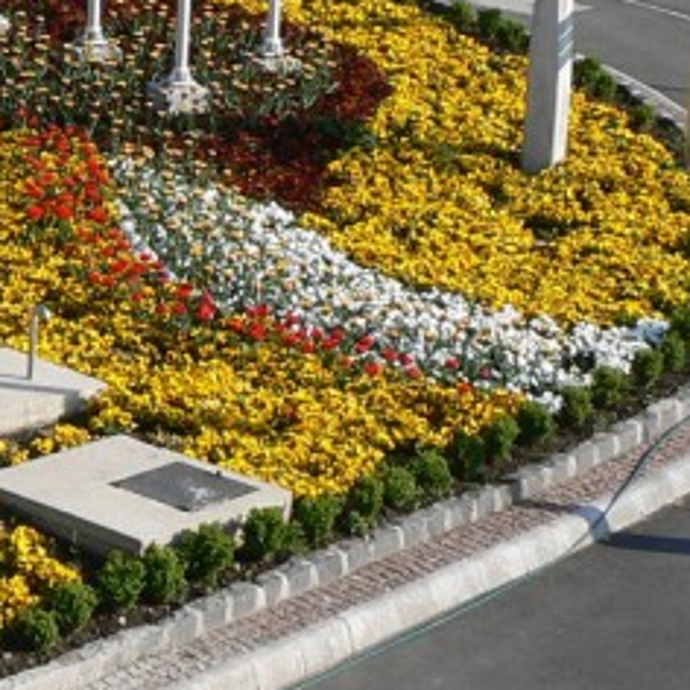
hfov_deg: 11.8
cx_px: -494
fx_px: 3112
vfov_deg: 12.5
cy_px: -44
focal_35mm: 138
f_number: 5.6
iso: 80
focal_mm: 6
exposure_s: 1/250
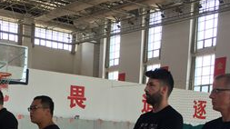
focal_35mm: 70
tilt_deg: -4.2
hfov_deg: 30.0
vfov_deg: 16.3
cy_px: 164
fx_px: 427
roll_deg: -3.1
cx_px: 85
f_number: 2.2
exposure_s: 1/50
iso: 32
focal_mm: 4.15
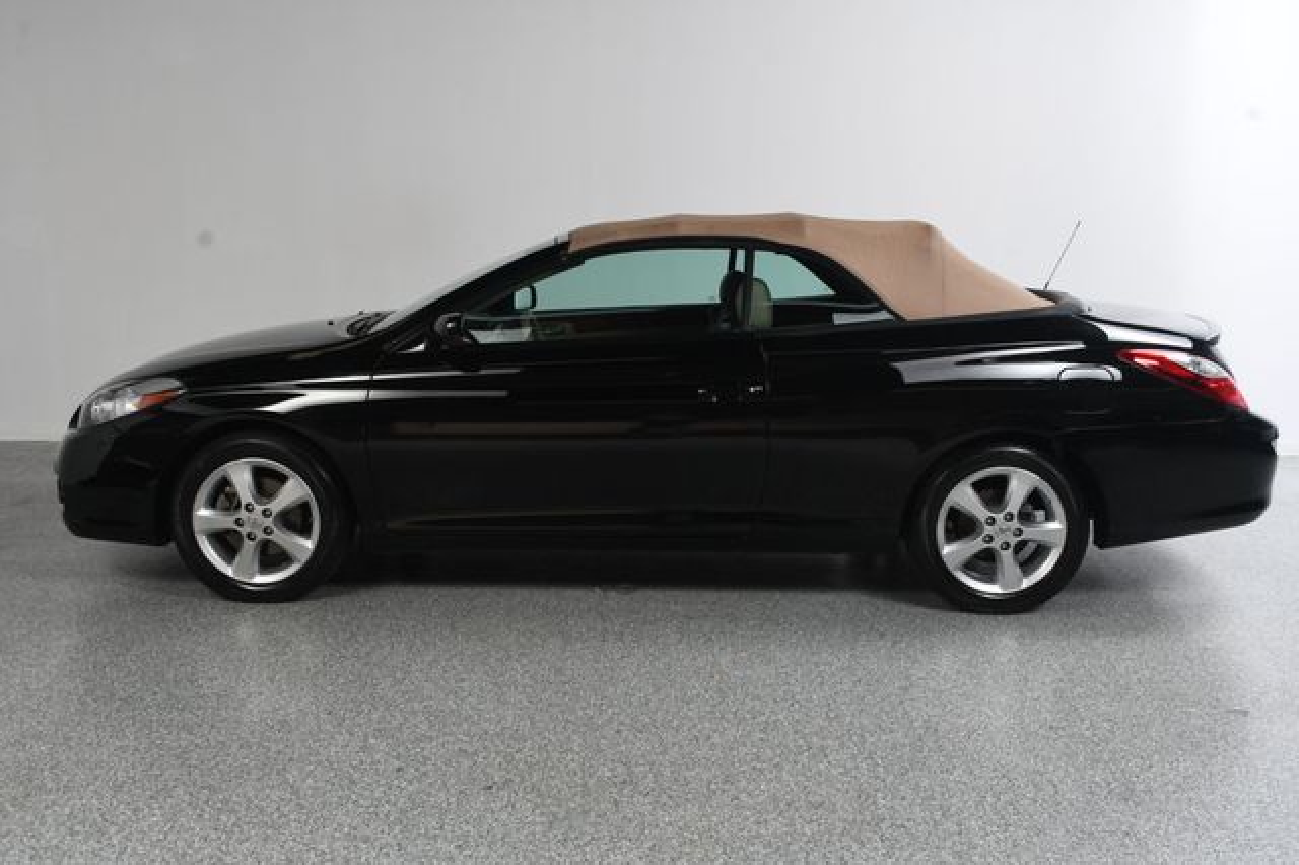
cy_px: 432
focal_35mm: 34
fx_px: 1226
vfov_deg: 38.8
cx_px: 650
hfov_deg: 55.8
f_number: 10
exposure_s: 1/160
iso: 100
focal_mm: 23
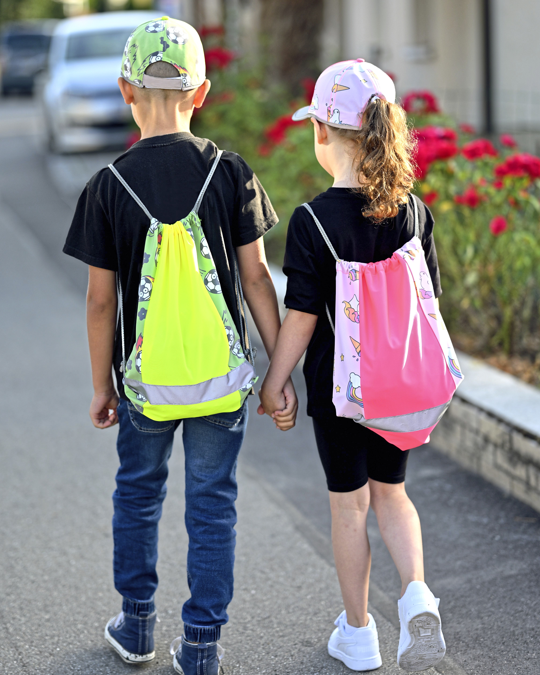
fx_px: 1918
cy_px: 314
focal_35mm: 96
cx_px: 270
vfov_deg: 20.0
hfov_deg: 16.0
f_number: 1.8
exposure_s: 1/1000
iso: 80
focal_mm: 85
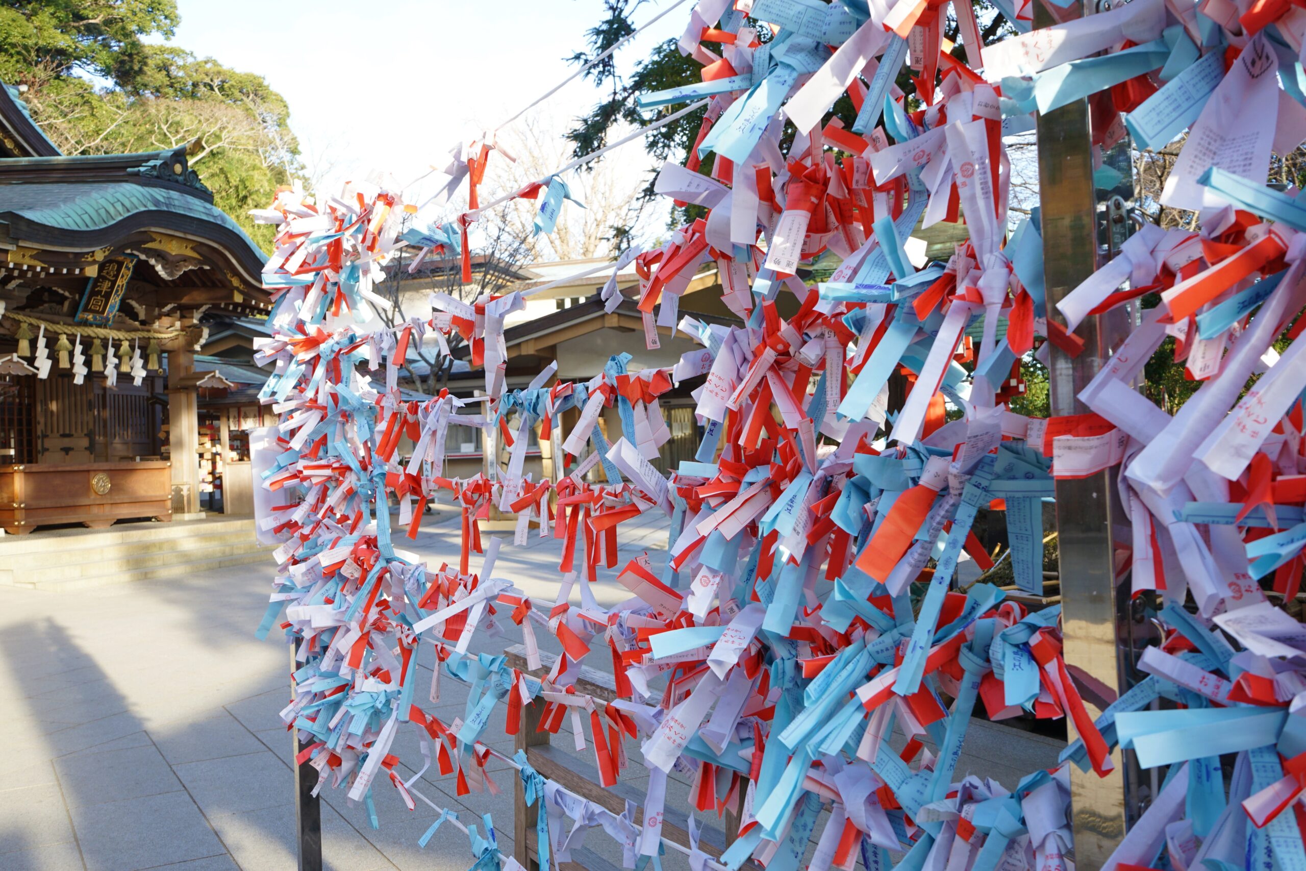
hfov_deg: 61.9
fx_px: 1088
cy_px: 436
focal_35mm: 30
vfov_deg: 43.6
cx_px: 653
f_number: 11
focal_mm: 30
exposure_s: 1/25
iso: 200
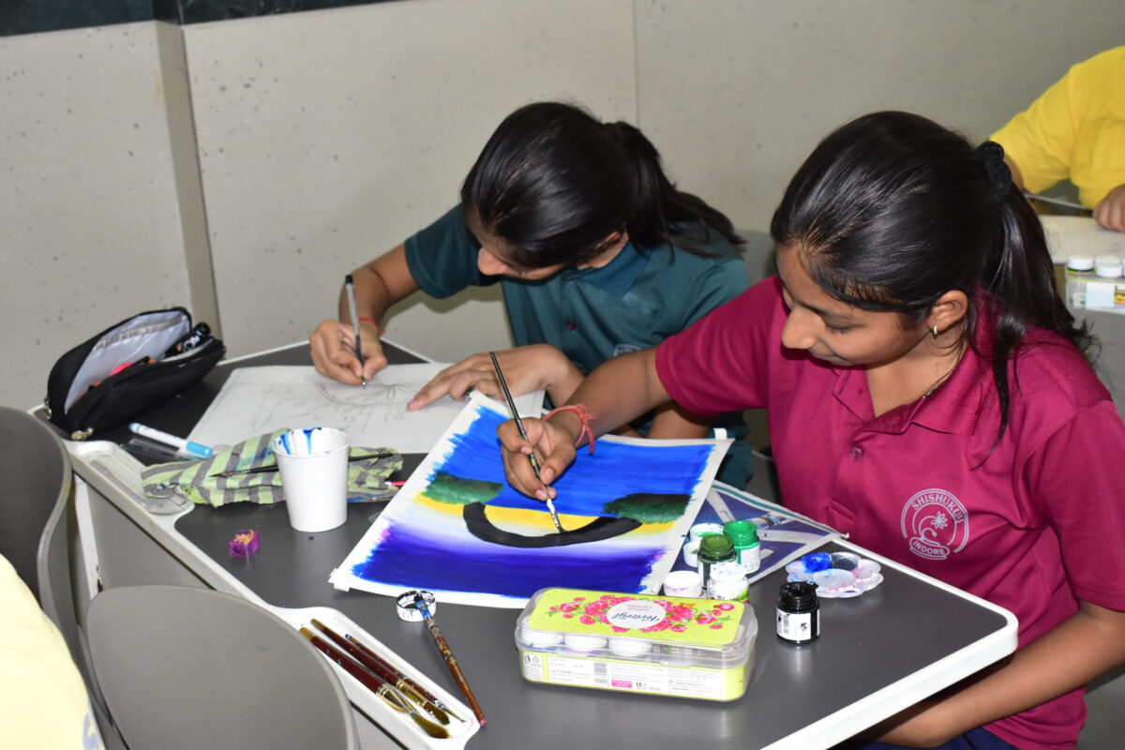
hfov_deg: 41.1
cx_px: 562
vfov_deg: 28.1
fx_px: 1500
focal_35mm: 48
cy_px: 375
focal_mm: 32
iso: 2500
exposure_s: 1/100
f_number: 5.6
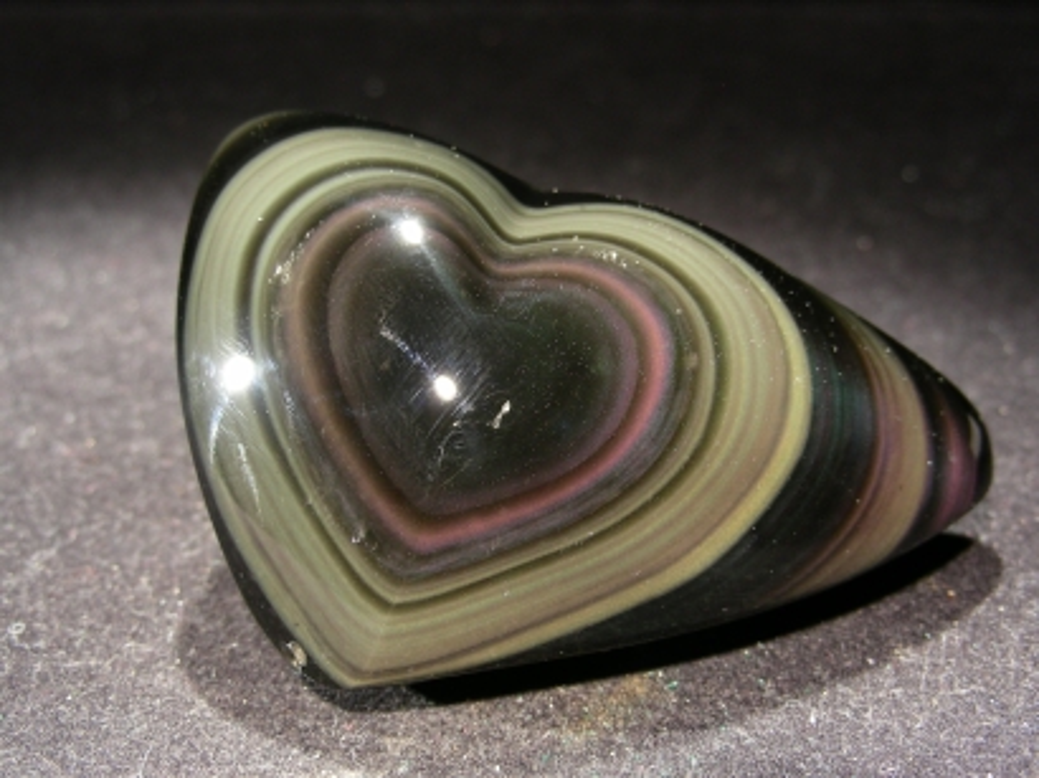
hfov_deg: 39.7
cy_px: 389
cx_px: 520
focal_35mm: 48
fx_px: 1440
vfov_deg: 30.2
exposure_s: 1/3.9
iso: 61
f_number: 3.5
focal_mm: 8
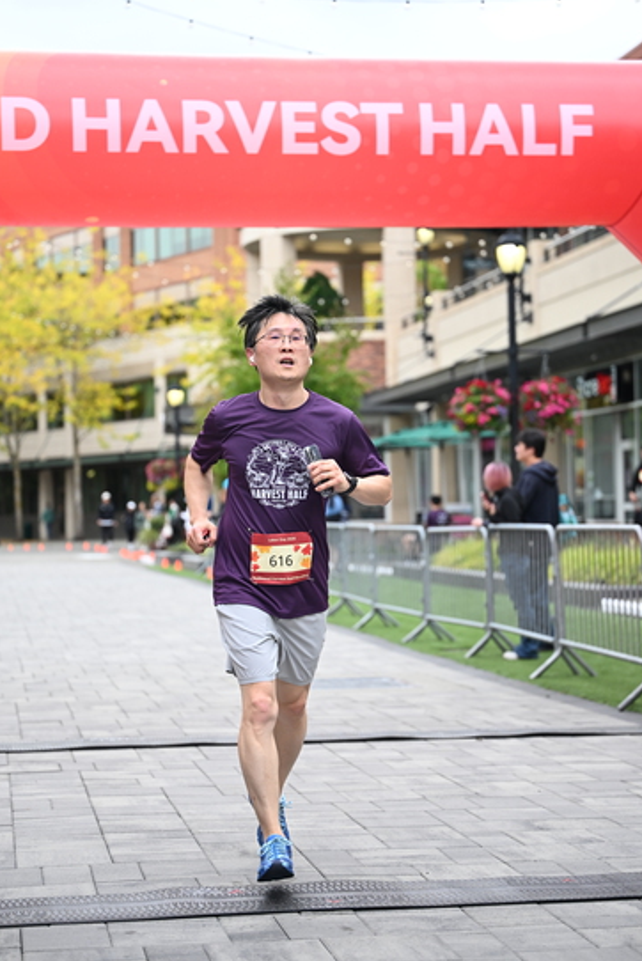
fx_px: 1897
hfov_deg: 19.2
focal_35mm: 71
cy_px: 475
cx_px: 320
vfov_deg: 28.4
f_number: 2.8
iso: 640
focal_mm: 70
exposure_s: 1/2000
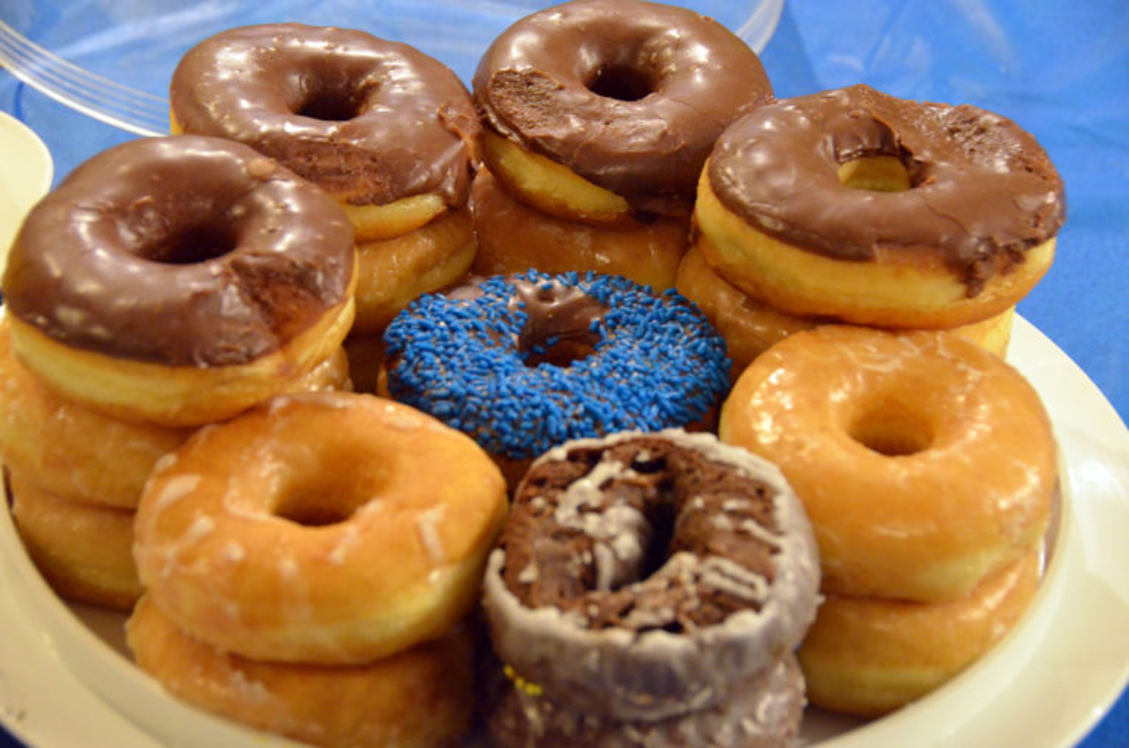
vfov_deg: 13.0
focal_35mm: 105
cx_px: 564
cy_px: 374
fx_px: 3287
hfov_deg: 19.5
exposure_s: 1/30
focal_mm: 70
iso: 4000
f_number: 7.1
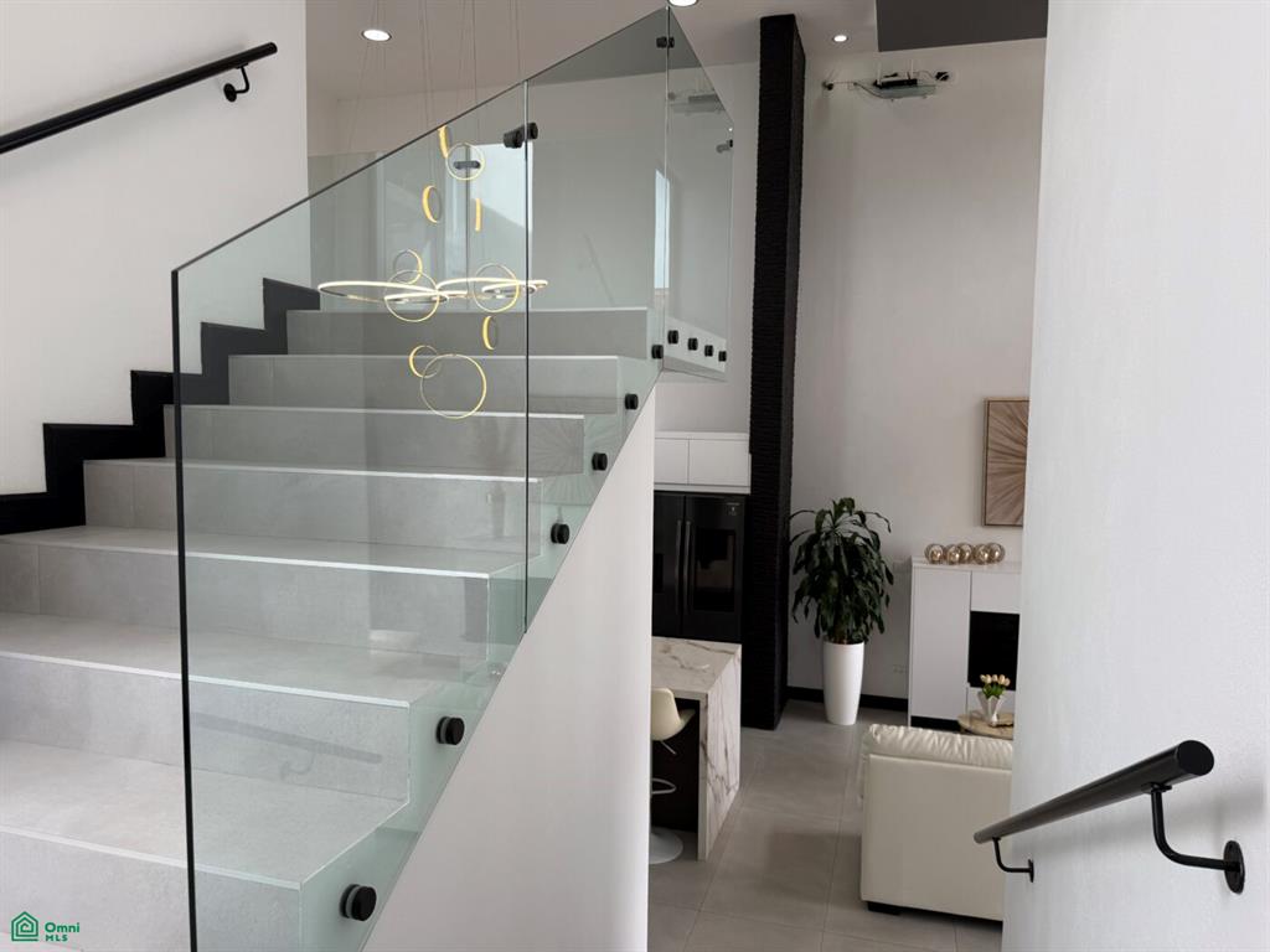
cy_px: 476
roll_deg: -1.8
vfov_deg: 56.8
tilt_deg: -4.1
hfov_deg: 71.6
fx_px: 881
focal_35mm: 24
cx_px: 635
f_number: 1.78
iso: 100
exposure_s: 1/665
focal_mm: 6.76
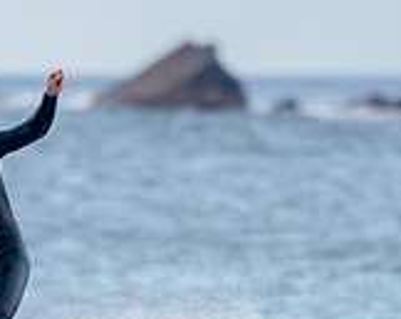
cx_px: 69
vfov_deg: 0.7
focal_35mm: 2061
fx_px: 24416
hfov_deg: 0.9
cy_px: 353
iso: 800
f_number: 5.6
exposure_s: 1/1600
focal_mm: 500
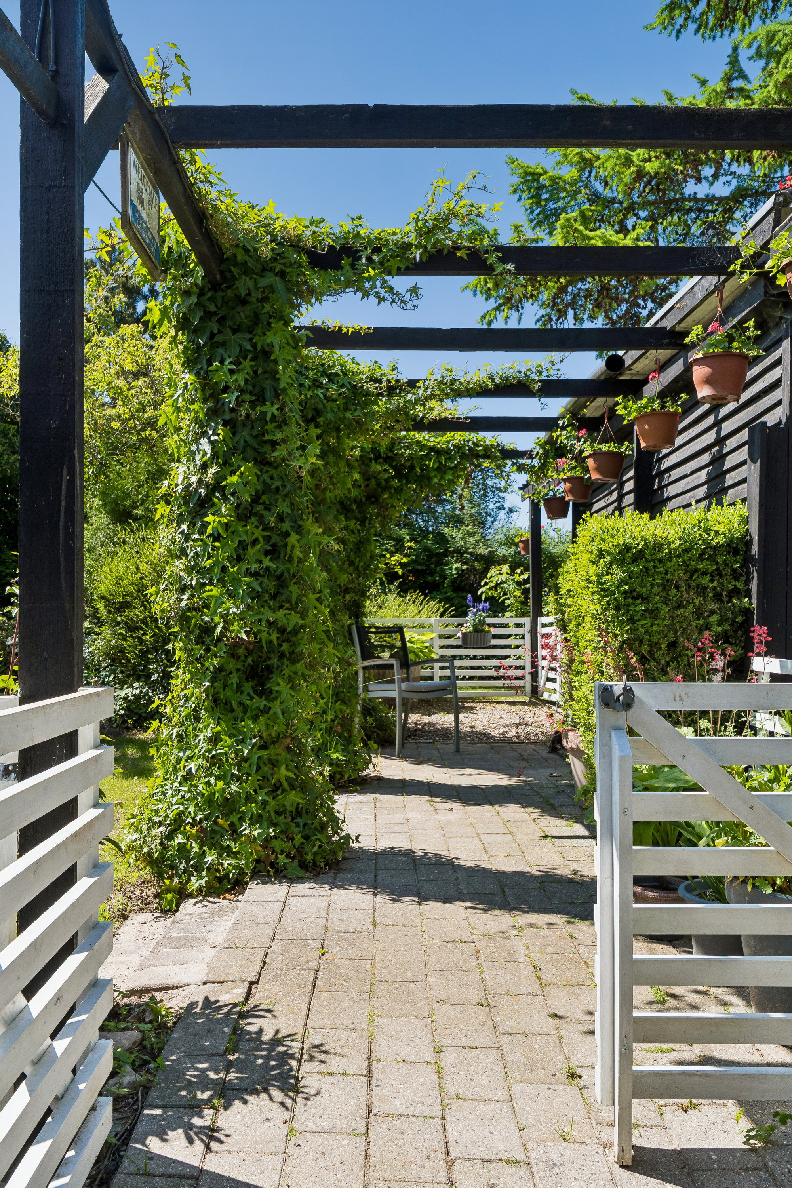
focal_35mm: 30
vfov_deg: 61.9
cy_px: 594
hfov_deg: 43.6
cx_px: 396
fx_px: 990
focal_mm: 20
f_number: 8
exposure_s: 1/400
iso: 250
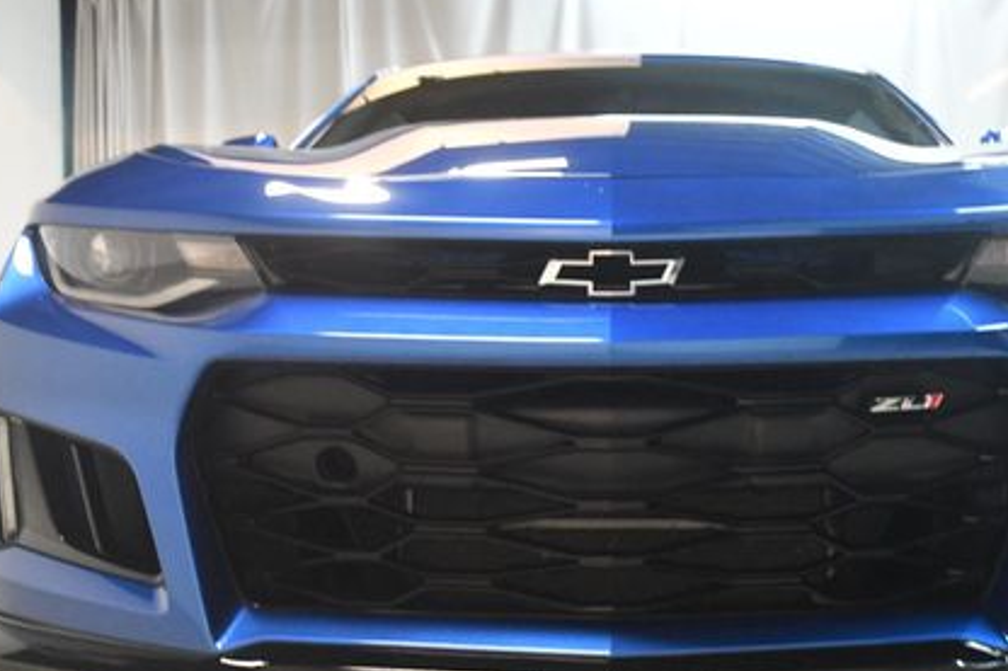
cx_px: 623
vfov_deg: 22.6
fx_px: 1679
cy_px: 409
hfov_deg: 33.3
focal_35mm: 60
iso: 3200
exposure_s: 1/100
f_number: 3.8
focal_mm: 26
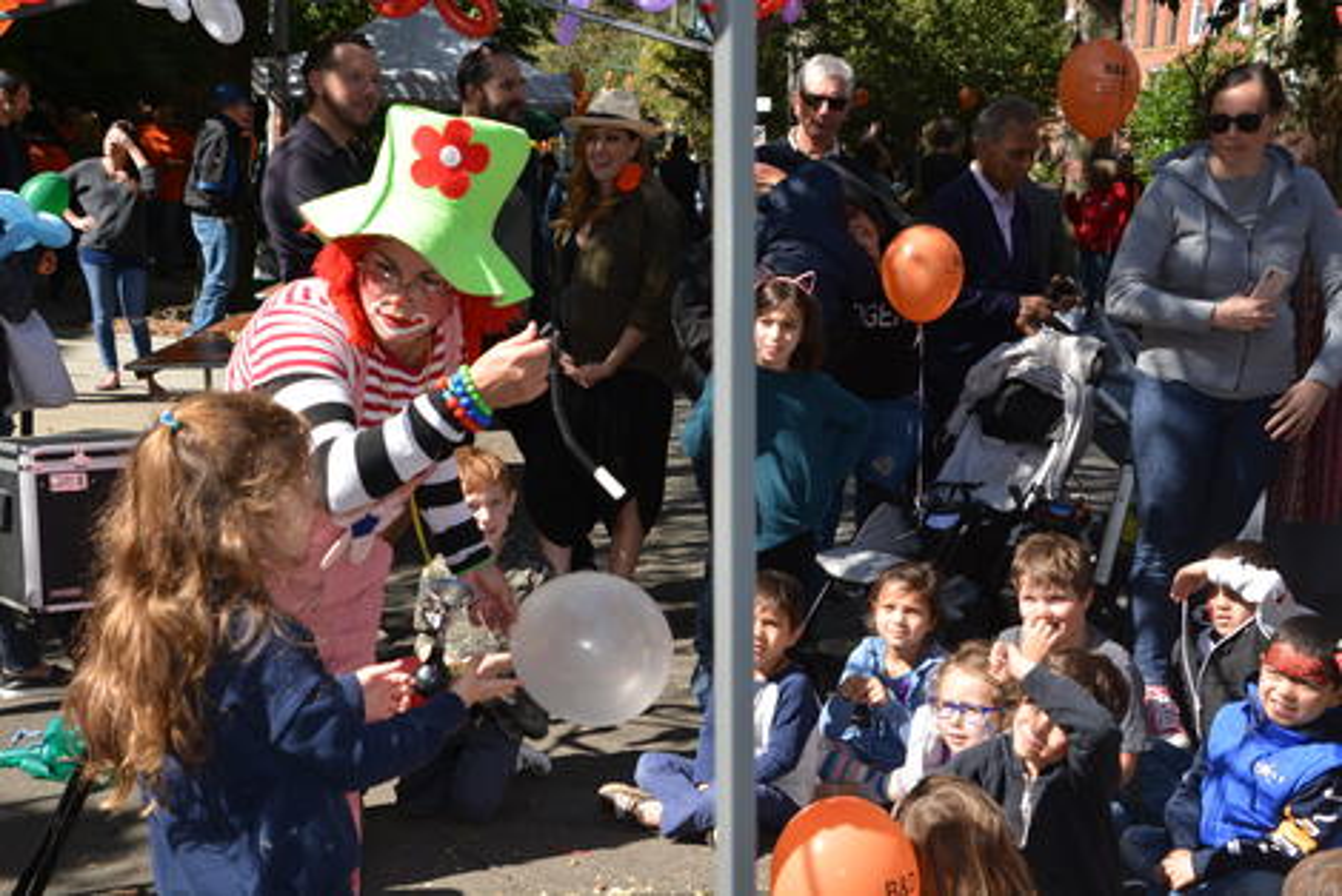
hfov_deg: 37.8
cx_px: 671
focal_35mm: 52
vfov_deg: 25.8
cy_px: 448
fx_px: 1958
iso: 100
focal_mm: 35
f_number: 7.1
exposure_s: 1/200
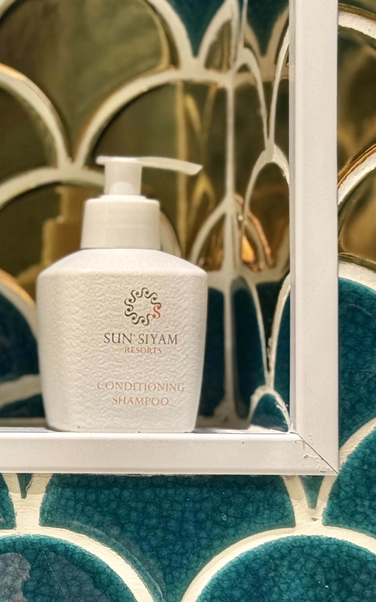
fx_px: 1672
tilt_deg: +0.0
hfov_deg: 12.3
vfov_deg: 20.4
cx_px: -176
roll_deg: +0.0
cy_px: 318
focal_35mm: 102
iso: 400
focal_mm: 6.86
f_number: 1.78
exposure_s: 1/33
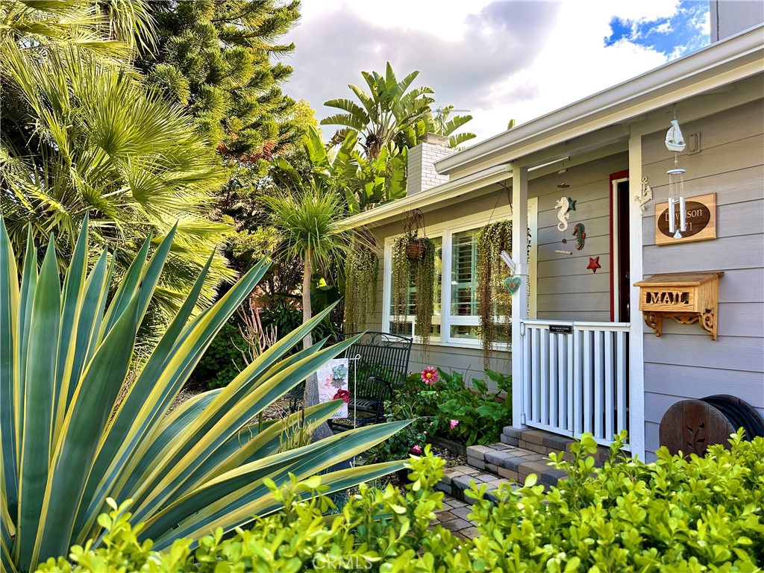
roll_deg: -1.7
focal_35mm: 24
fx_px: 530
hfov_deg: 71.6
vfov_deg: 56.8
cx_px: 382
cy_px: 286
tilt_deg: +4.3
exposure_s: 1/634
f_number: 1.78
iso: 80
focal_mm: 6.86
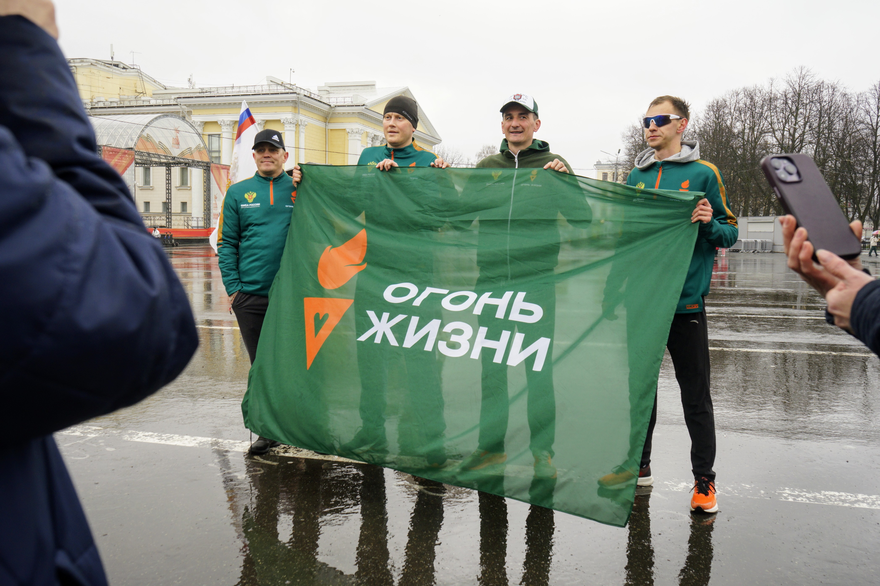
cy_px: 293
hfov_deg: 58.7
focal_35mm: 32
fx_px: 782
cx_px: 440
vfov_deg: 41.1
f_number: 9
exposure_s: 1/100
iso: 500
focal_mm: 32
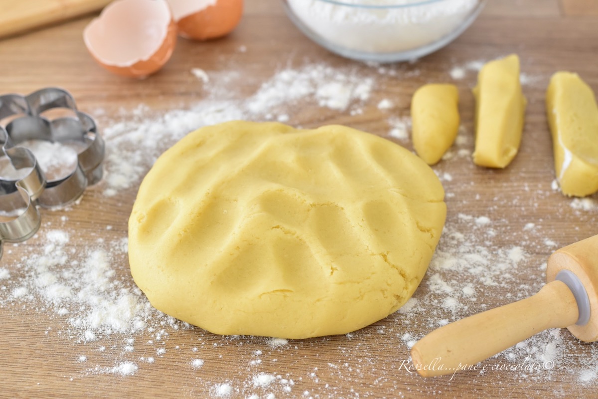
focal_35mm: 75
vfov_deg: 18.2
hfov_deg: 27.0
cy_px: 200
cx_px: 299
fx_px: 1246
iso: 1000
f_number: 4.5
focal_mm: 50
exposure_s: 1/25
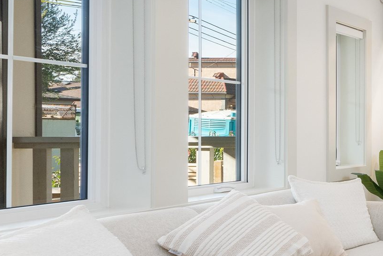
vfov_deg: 25.6
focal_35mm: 53
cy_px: 130
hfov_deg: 23.0
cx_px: 667
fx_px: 564
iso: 400
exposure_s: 1/2.5
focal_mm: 14
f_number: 8
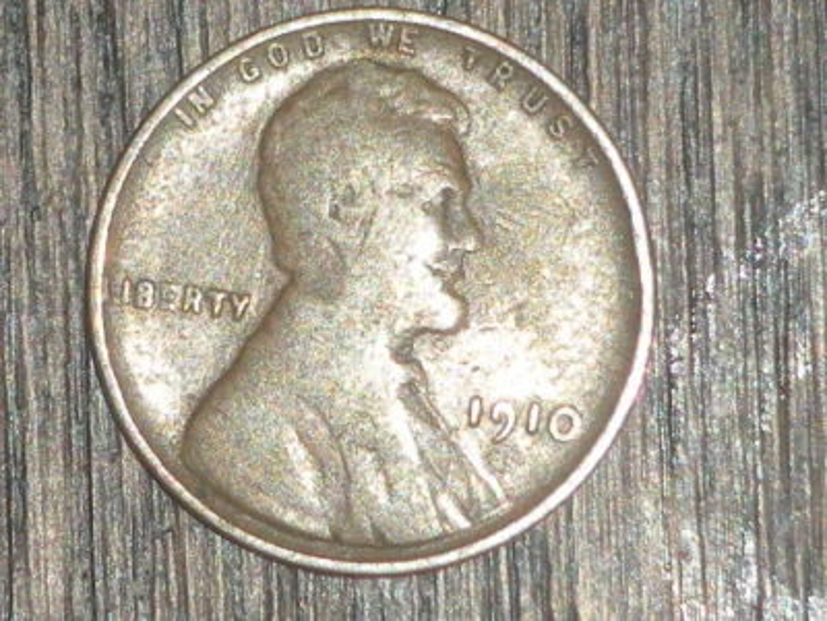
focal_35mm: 149
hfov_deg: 13.3
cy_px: 310
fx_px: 3560
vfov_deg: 10.0
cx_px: 414
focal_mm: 26
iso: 64
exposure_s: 1/125
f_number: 5.4
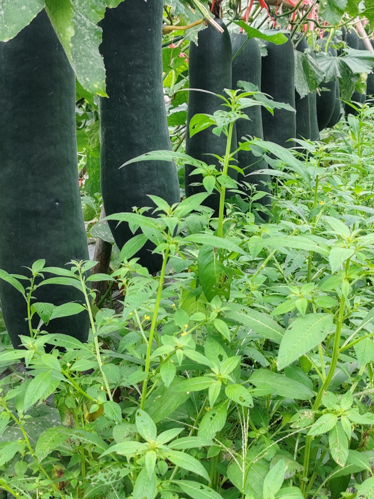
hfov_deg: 22.6
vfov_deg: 29.8
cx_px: 187
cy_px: 250
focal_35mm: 65
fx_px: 937
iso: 100
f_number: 1.9
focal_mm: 6.12
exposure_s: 1/100
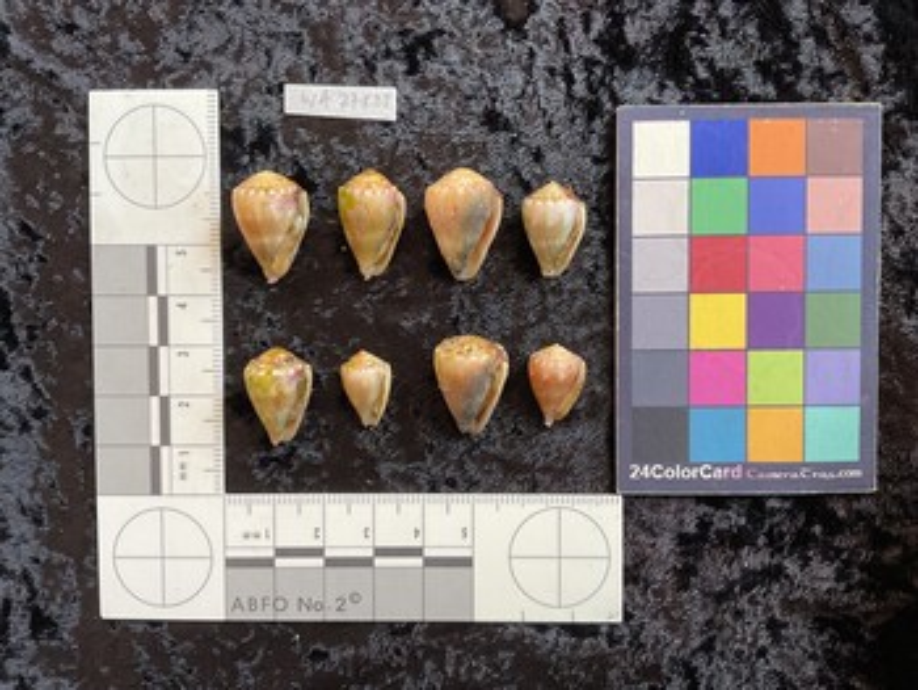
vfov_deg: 48.3
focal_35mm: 29
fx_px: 770
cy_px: 345
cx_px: 459
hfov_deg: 61.6
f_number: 1.8
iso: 64
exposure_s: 1/120
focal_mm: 3
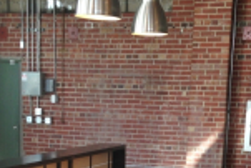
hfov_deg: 22.3
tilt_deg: -11.7
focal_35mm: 91
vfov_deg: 14.3
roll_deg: -2.8
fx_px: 635
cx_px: 138
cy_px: 231
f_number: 2.4
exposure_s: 1/30
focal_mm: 4.12
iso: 50
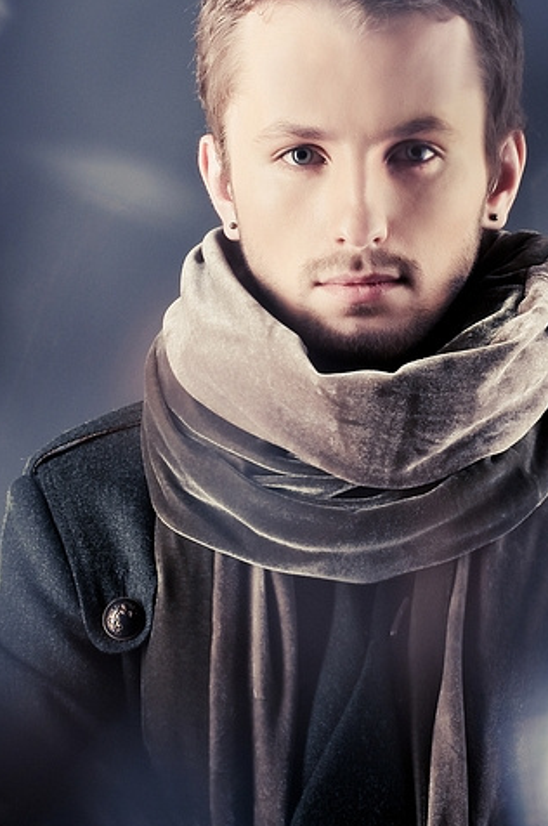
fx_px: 2885
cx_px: 355
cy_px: 380
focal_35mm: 126
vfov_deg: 16.3
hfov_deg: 10.8
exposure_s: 1/200
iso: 200
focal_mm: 50
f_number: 13
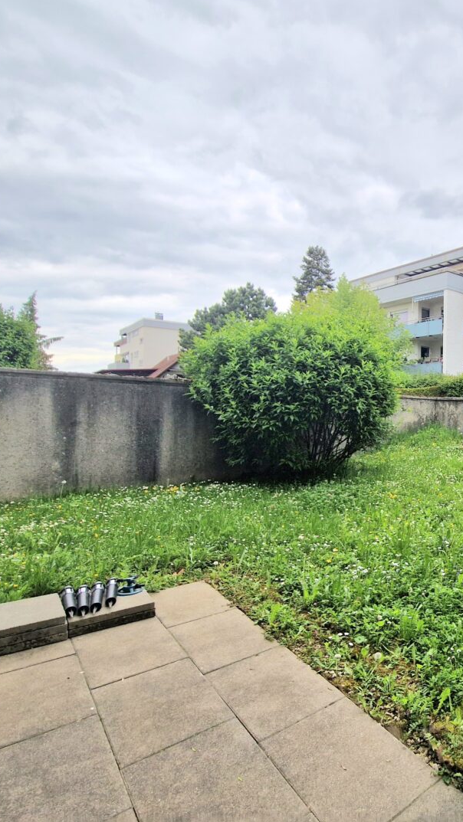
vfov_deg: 89.6
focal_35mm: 19
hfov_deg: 49.7
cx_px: 442
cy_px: 410
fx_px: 414
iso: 50
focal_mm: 2.2
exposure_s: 1/500
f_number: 2.2
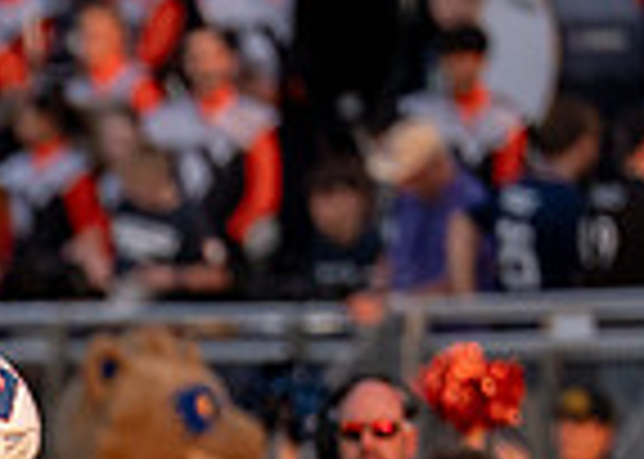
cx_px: -1008
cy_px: 1008
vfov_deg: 1.0
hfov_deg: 1.3
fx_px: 27495
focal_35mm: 1504
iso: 640
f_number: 2.8
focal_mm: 200
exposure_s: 1/2500
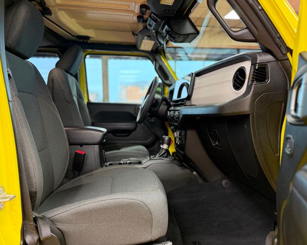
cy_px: 127
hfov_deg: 66.0
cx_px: 146
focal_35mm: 26
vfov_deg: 54.9
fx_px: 236
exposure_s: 1/60
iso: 400
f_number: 1.78
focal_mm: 6.76
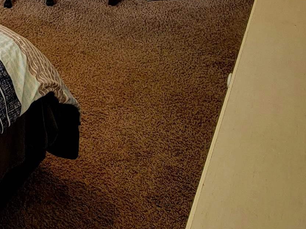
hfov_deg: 33.4
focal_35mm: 48
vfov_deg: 25.2
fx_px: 424
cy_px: -86
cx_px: -47
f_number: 2.2
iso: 100
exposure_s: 1/60.2
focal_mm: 2.2
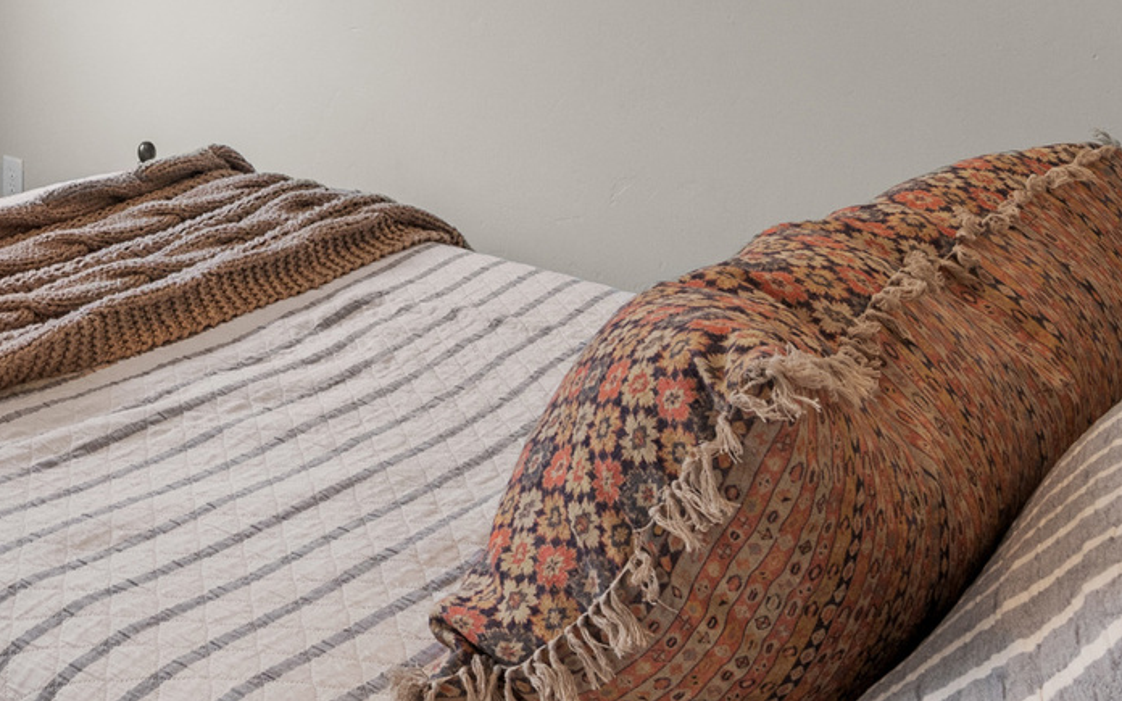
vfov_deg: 24.9
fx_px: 1376
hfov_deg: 38.1
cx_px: -61
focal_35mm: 45
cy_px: -204
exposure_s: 1/2
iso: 500
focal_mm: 15
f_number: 8
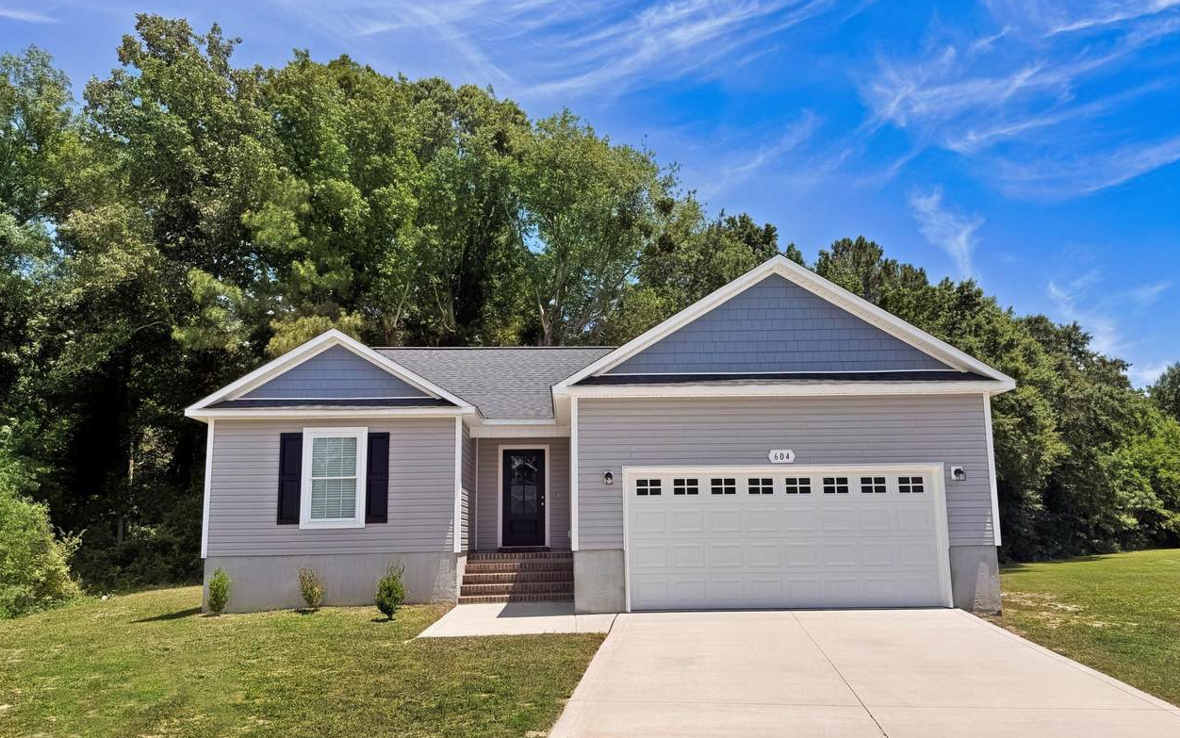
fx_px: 836
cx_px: 598
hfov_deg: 70.4
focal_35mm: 26
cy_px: 417
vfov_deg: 47.5
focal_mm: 6.76
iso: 80
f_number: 1.78
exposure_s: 1/6173
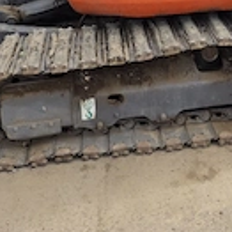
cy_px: -99
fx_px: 470
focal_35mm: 62
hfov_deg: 27.6
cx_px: 149
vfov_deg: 23.3
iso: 80
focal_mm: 6.25
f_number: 1.7
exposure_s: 1/5000
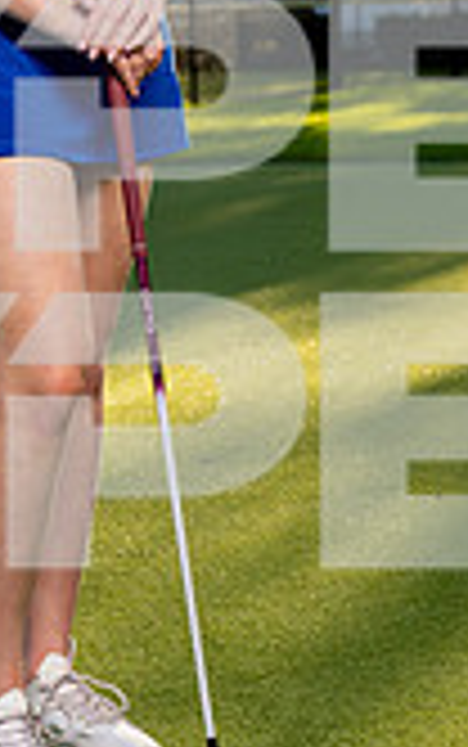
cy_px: 117
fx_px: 2424
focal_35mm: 119
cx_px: -36
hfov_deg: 10.9
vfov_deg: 17.3
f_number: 4
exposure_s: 1/800
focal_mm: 43
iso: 100
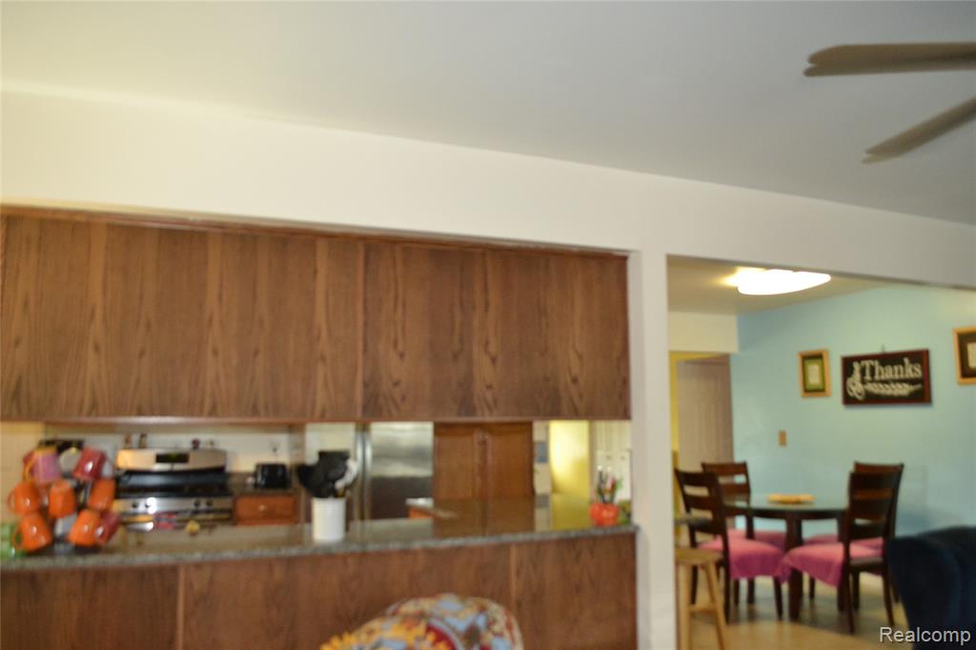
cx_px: 488
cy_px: 325
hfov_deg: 67.4
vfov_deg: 47.9
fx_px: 732
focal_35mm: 27
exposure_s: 1/60
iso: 1800
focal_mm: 18
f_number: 3.5
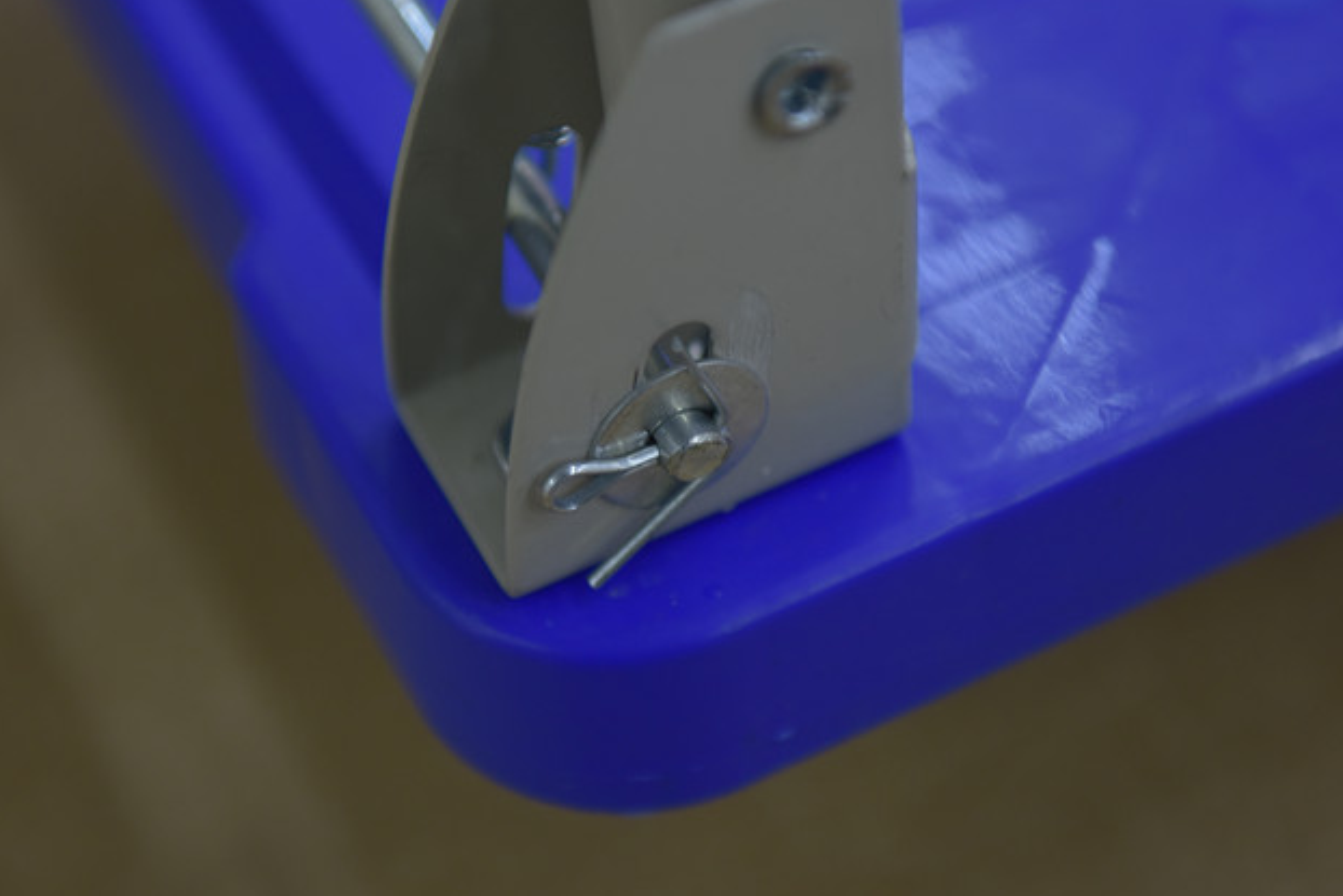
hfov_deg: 22.6
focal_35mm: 90
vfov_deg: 15.2
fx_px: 3358
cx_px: 704
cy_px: 411
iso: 800
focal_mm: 70
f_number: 3.5
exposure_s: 1/60
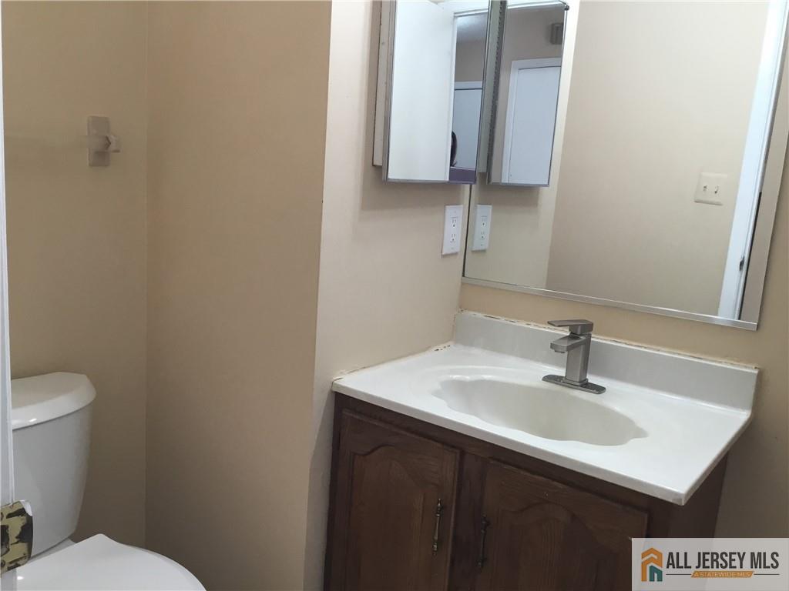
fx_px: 707
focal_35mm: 31
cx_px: 394
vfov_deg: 45.4
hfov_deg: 58.4
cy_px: 296
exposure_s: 1/30
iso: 50
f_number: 2.4
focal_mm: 3.3
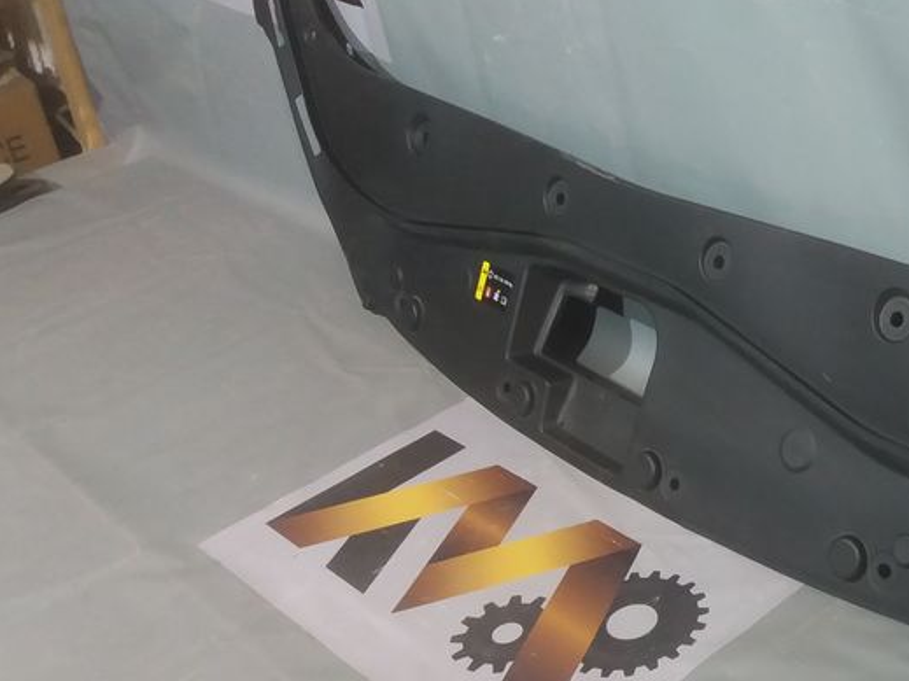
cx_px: 844
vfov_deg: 27.0
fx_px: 1418
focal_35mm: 54
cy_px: 273
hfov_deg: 33.4
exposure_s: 1/17
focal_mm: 3.7
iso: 160
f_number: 1.9
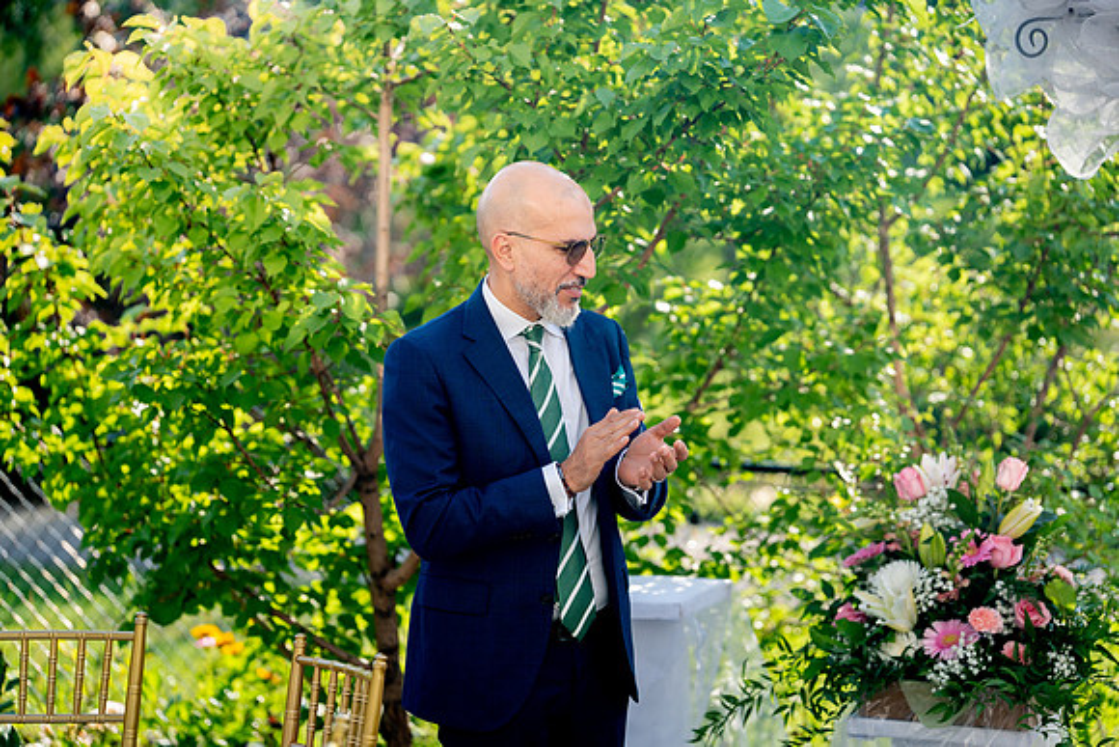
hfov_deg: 24.2
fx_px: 2611
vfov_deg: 16.3
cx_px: 560
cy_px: 374
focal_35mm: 84
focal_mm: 84
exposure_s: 1/2500
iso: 200
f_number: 2
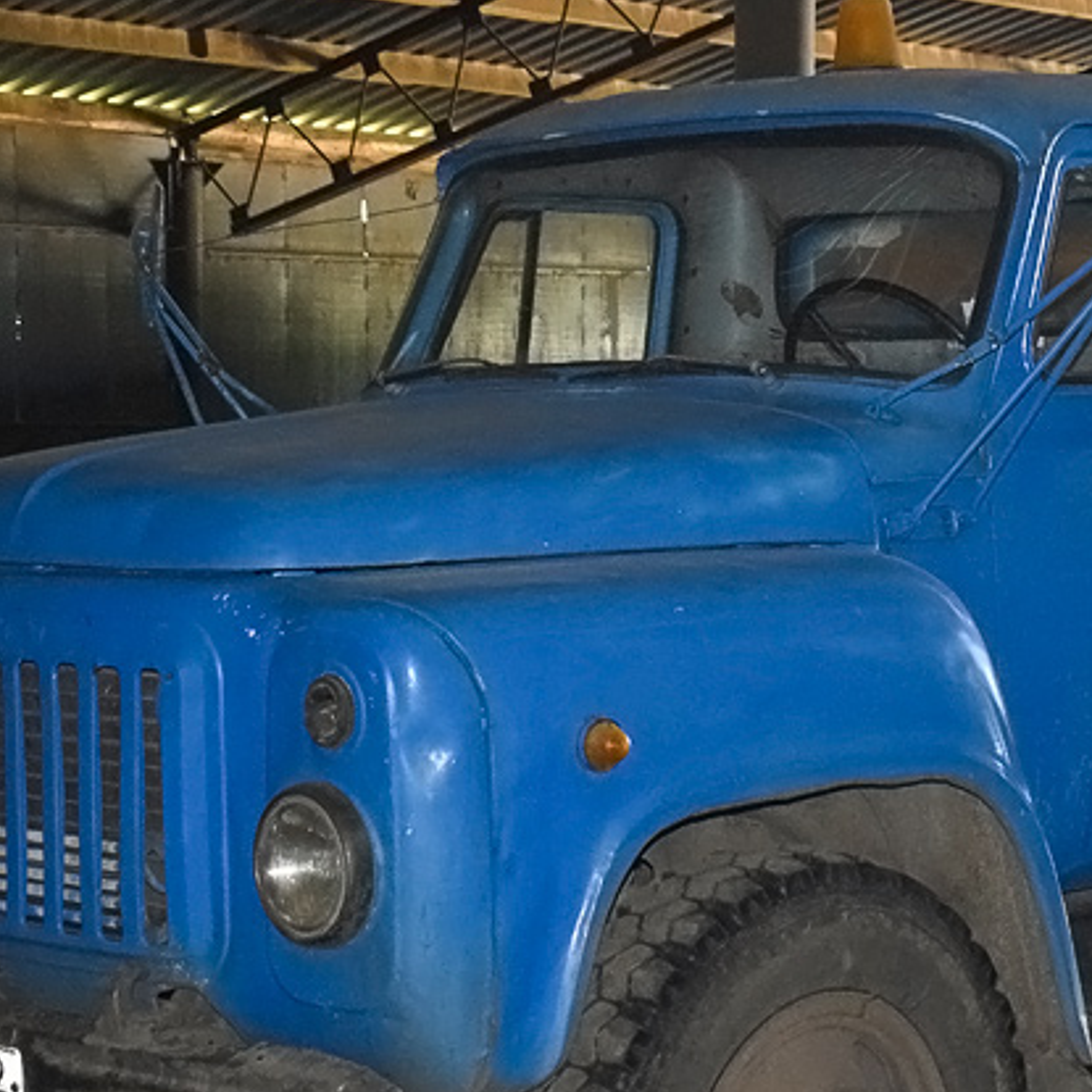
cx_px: 800
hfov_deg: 18.7
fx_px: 3292
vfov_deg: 18.8
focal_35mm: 92
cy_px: 558
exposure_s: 1/60
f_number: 4
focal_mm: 25
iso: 3200
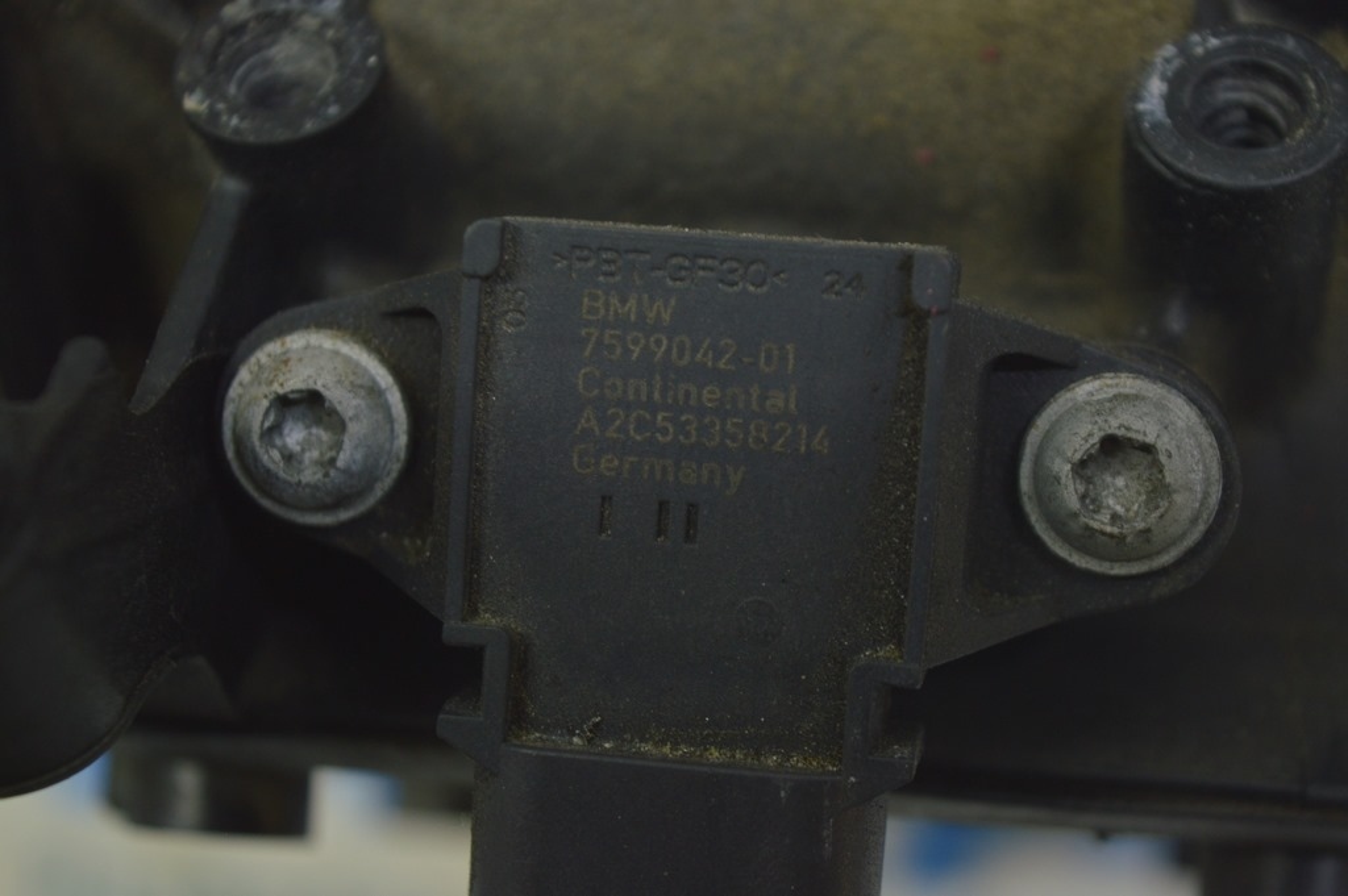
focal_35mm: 78
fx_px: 2918
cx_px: 674
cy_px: 448
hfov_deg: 26.0
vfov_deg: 17.5
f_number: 5.6
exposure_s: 1/20
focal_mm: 52
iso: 400
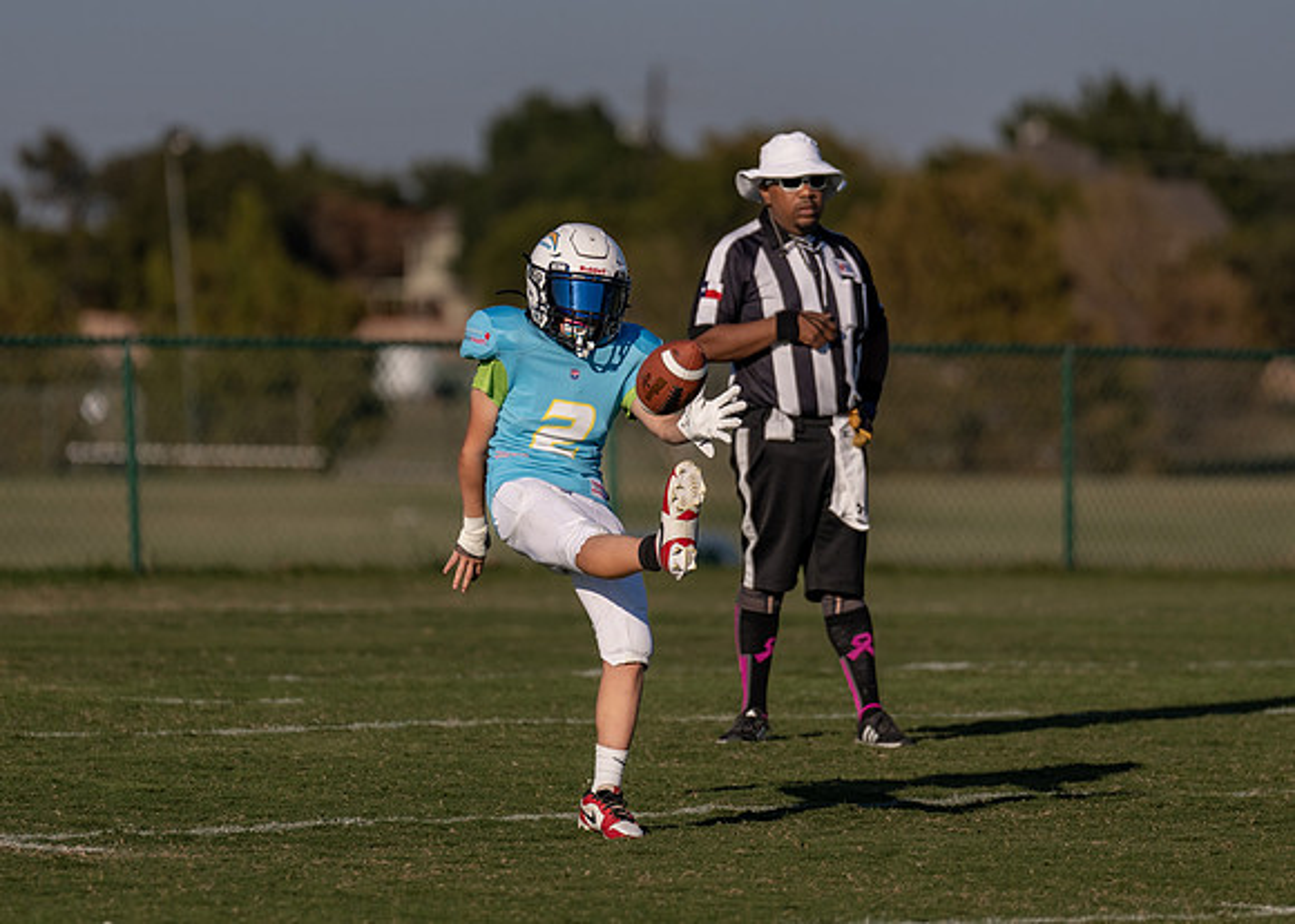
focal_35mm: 372
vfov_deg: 3.9
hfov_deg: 5.4
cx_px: 578
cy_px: 400
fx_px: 13670
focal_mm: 200
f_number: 2.8
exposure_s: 1/4000
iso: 100
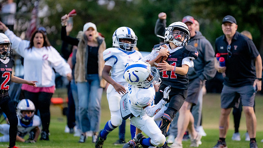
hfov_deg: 8.8
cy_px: 73
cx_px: 132
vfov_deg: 4.9
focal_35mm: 246
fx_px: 1716
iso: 4000
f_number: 2.8
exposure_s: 1/1250
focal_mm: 200
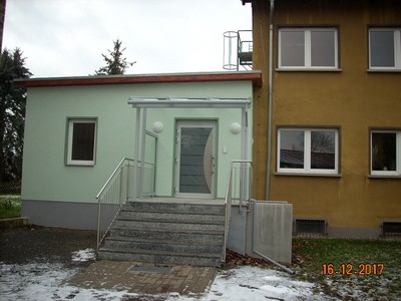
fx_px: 429
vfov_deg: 38.7
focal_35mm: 37
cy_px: 150
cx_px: 200
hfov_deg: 50.1
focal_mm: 6.2
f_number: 2.8
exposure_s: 1/77.8
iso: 64
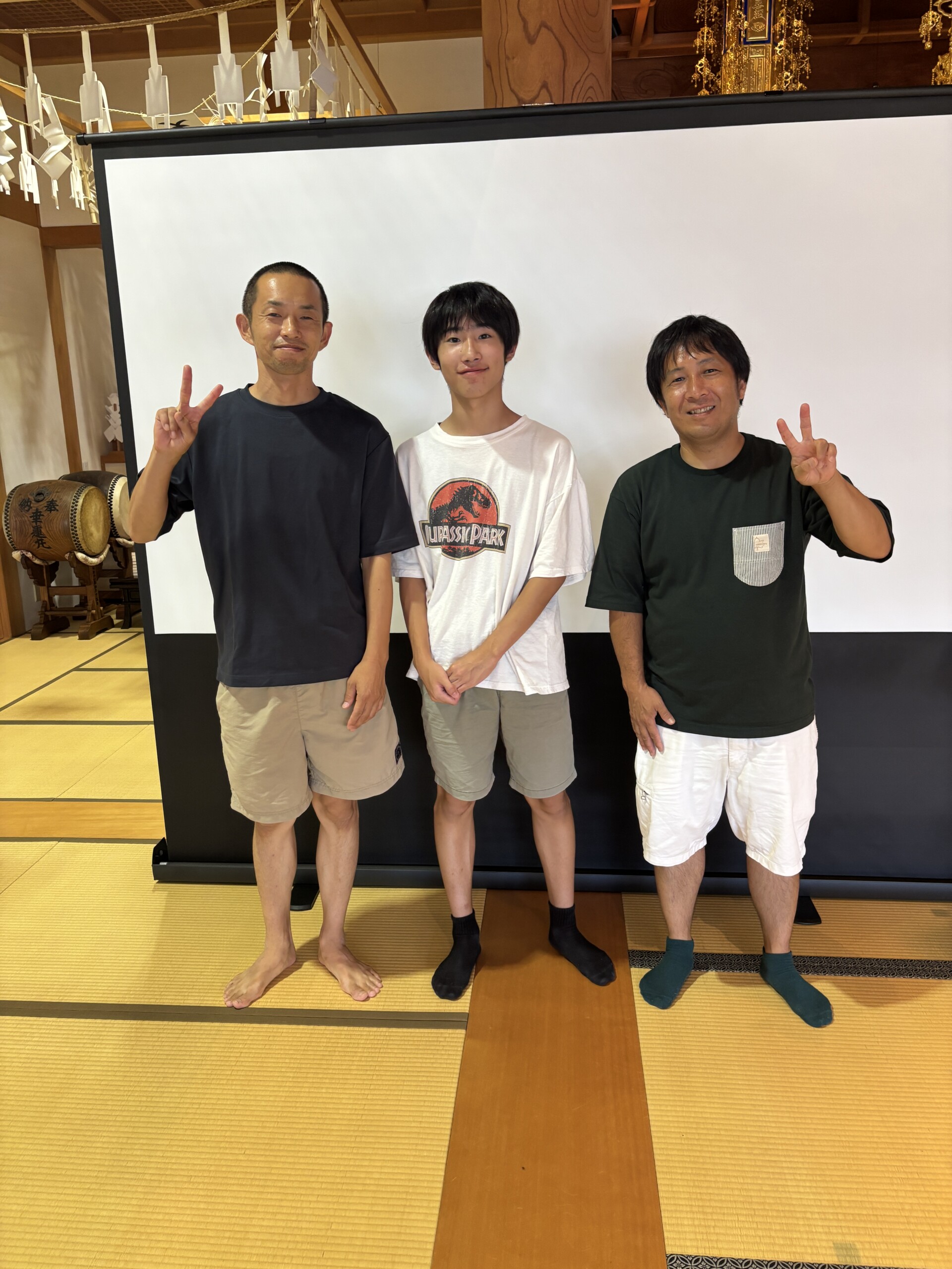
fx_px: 953
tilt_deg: -15.0
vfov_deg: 67.3
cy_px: 634
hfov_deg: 53.1
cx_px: 476
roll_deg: +0.7
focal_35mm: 26
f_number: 1.6
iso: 160
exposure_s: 1/60
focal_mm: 5.96
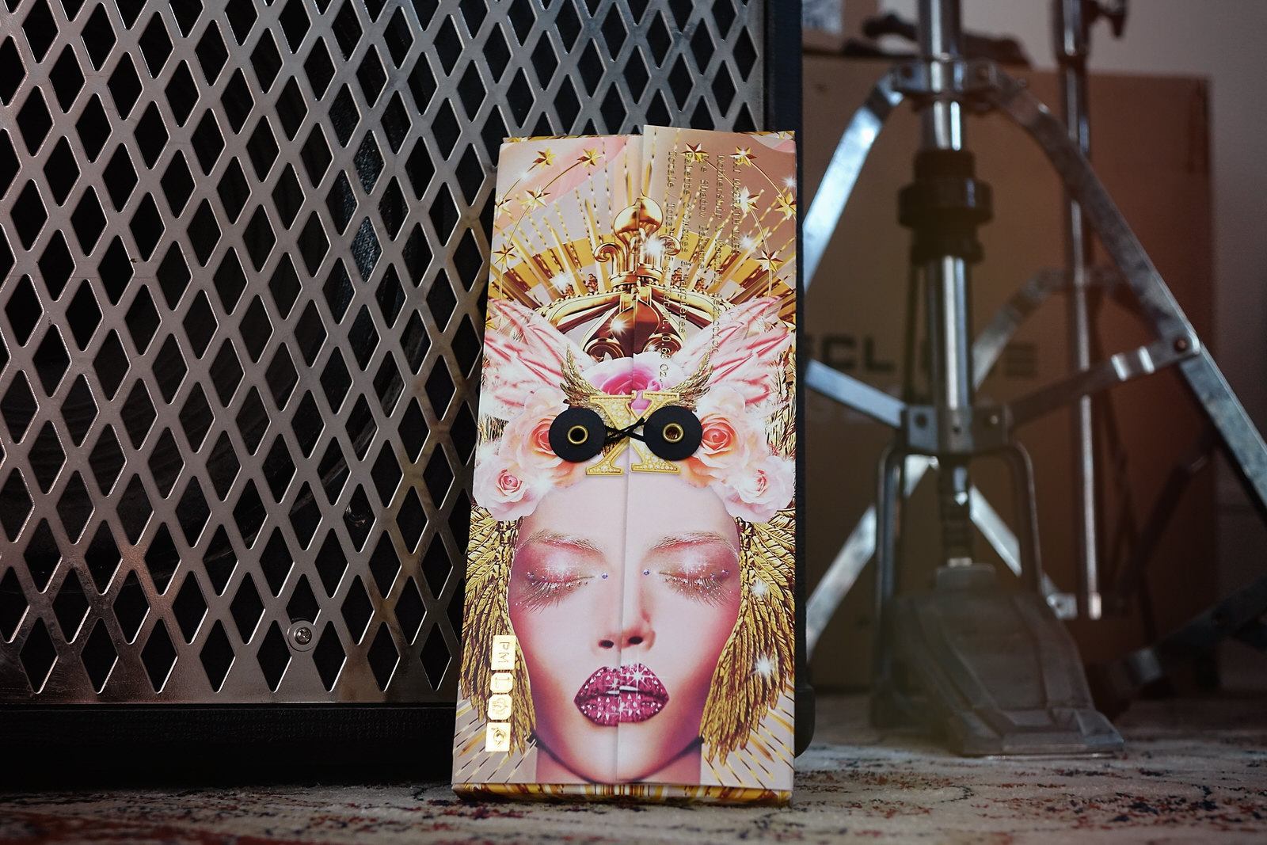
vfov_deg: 27.0
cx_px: 634
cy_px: 422
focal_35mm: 50
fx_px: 1760
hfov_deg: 39.6
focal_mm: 18.21
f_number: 2.8
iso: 500
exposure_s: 1/200
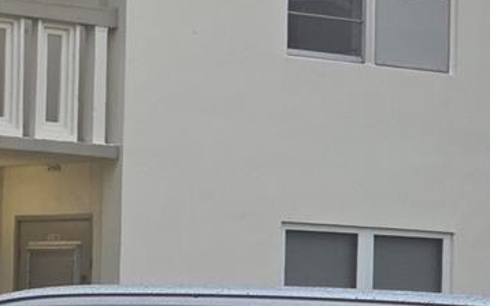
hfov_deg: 8.5
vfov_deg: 5.4
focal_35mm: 245
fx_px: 3273
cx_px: -26
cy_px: 124
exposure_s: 1/120
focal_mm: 7
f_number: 2.4
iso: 160
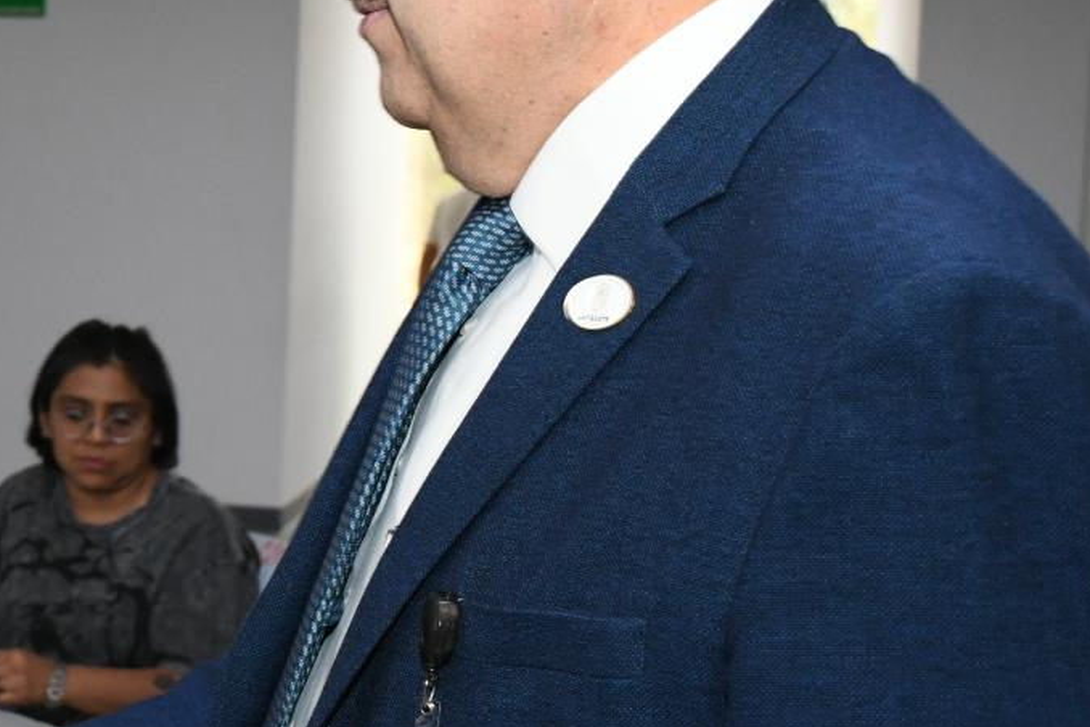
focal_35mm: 86
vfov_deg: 15.9
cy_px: 302
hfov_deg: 22.1
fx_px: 2604
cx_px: -175
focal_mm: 24
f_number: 5.6
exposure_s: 1/160
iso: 2000
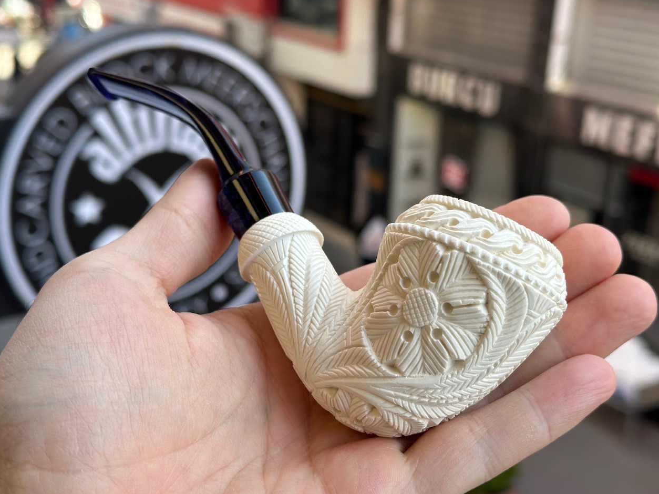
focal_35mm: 49
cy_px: 245
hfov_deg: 38.9
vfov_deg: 29.7
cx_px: 333
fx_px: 933
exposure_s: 1/401
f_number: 1.78
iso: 64
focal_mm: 6.86
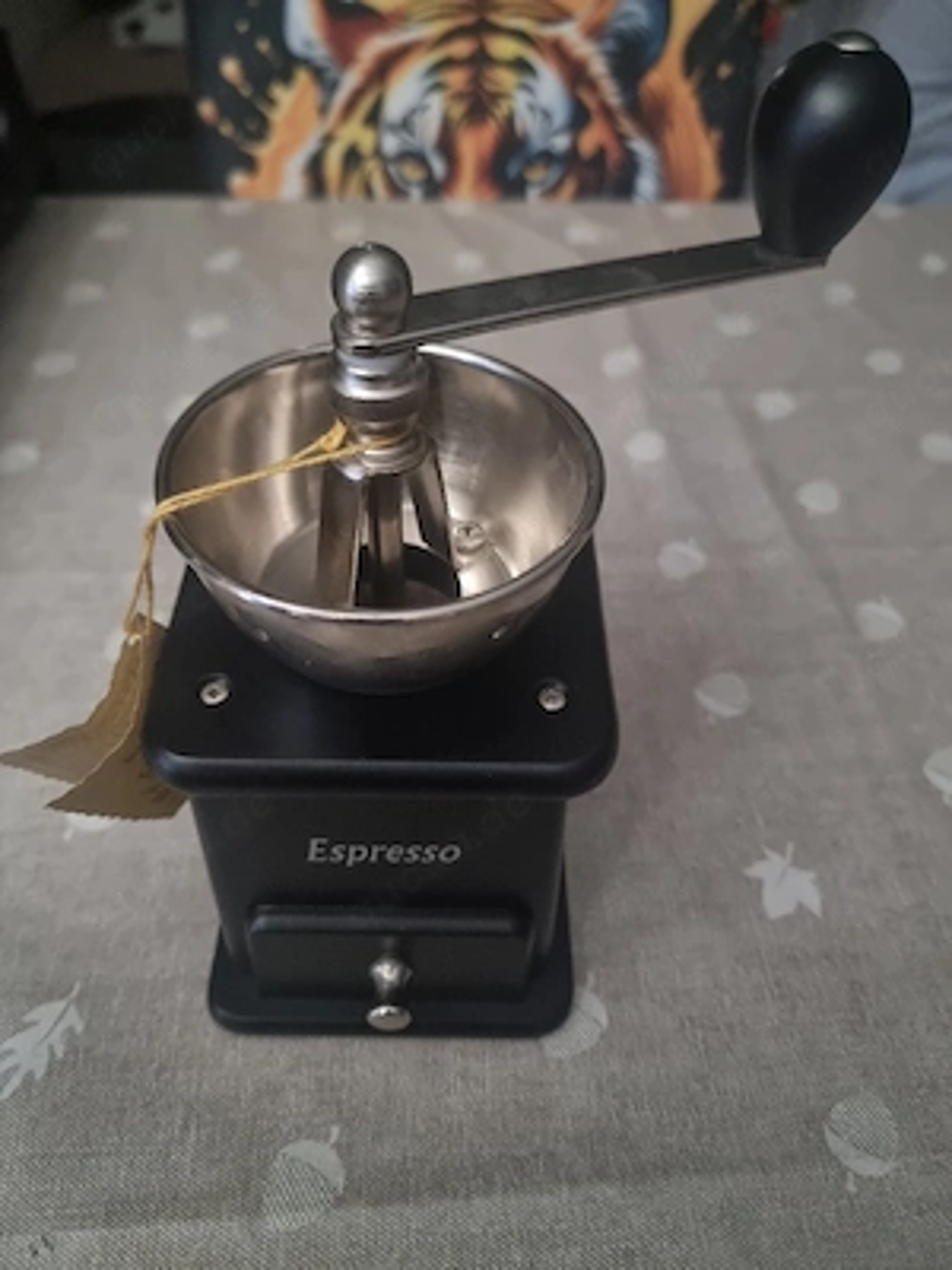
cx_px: 476
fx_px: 880
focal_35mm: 24
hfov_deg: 56.8
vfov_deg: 71.6
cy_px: 635
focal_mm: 6.7
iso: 1250
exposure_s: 1/20
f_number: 1.8
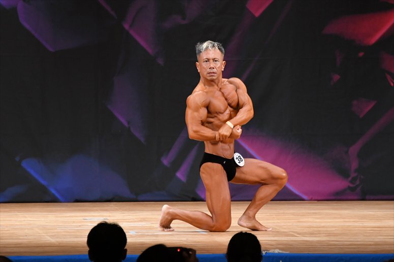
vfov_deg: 4.6
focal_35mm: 300
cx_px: 197
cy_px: 131
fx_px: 3282
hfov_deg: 6.9
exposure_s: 1/400
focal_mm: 200
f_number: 5.6
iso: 3200
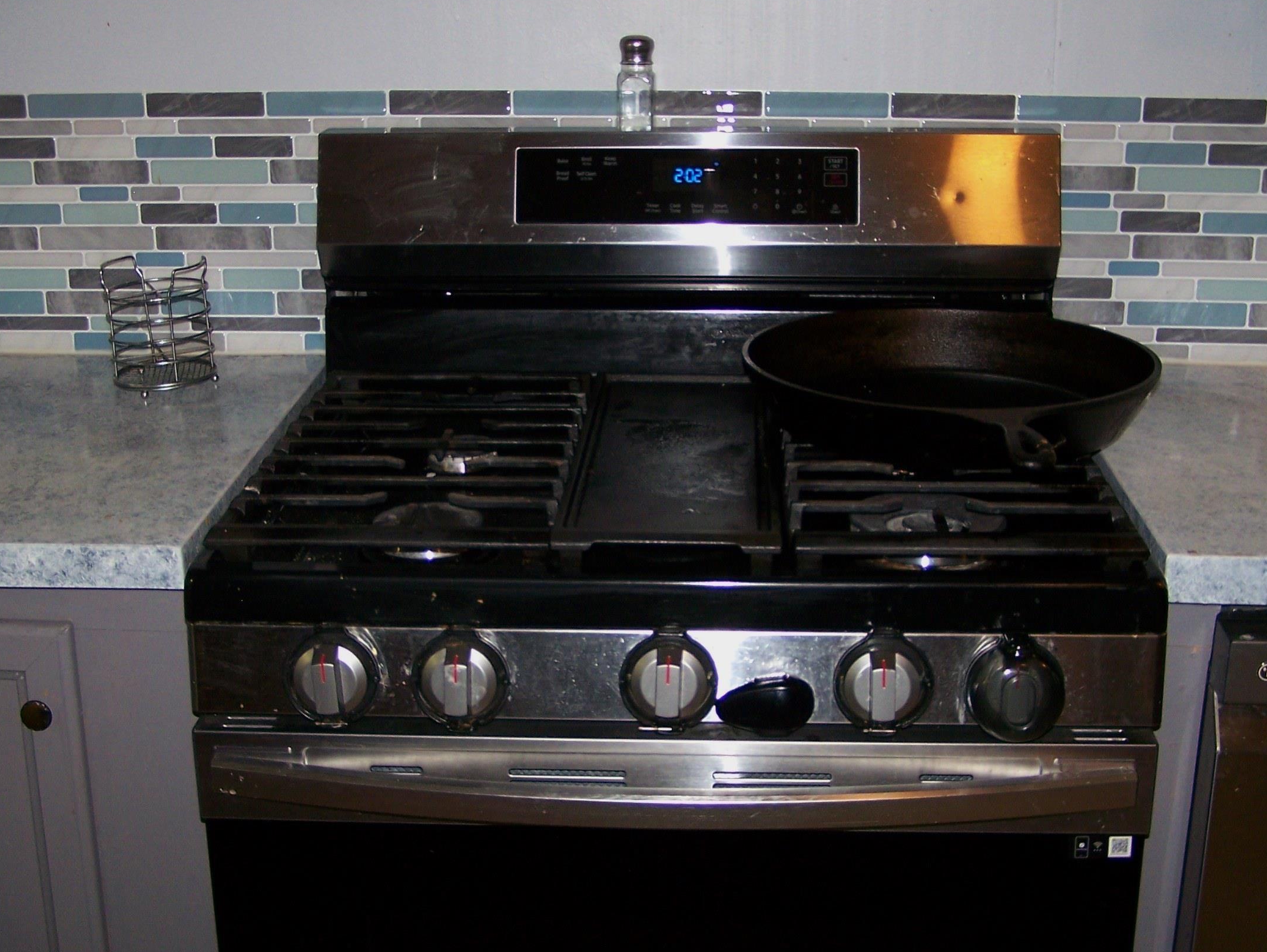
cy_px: 439
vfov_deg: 29.1
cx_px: 615
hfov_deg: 38.2
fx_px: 1831
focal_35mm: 50
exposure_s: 1/60
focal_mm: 6.3
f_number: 2.8
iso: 160
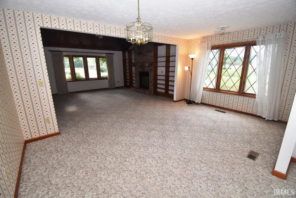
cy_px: 99
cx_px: 148
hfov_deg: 100.4
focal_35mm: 15
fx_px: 123
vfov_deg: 77.3
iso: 500
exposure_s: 1/125
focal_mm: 10
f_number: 5.6
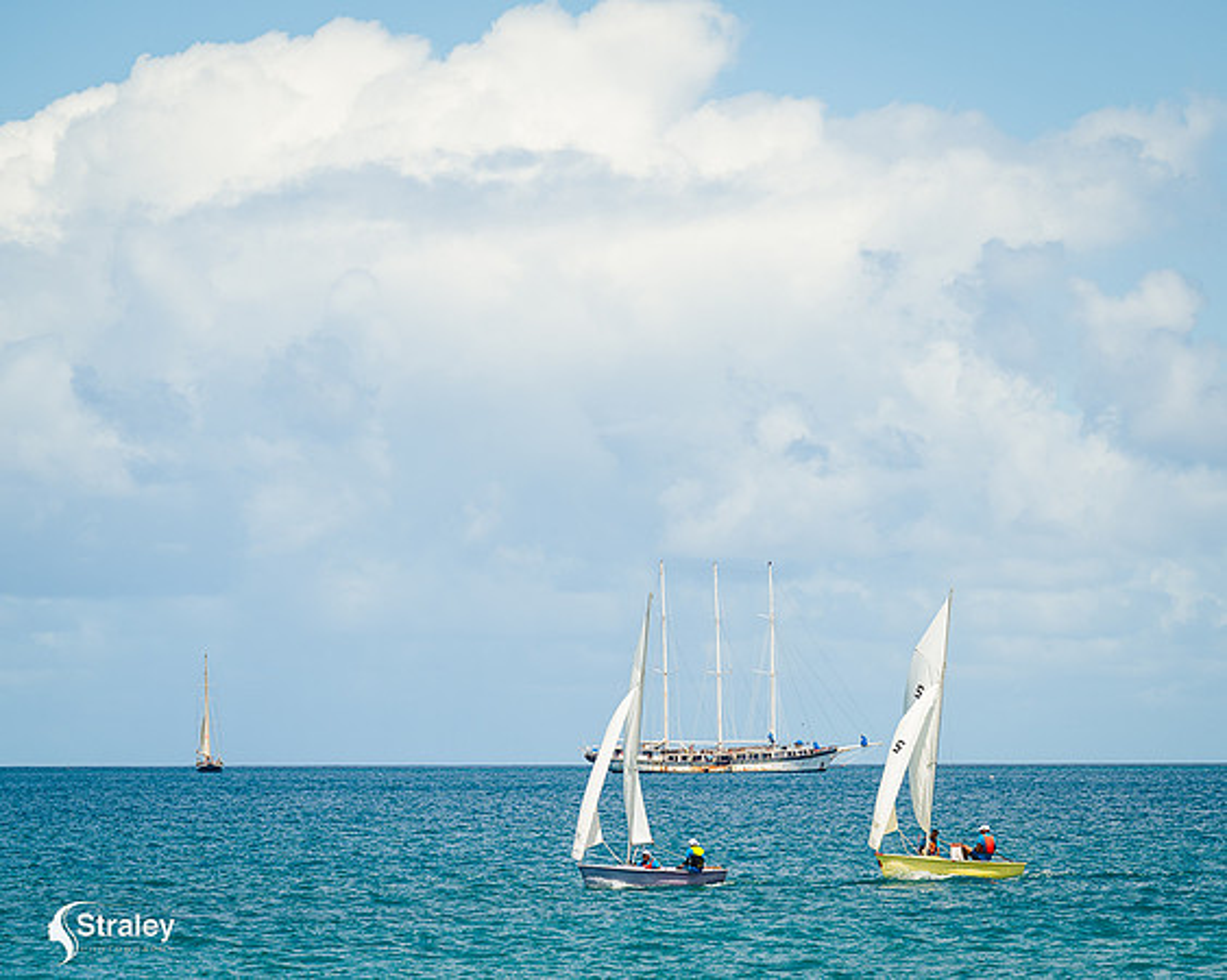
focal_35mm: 253
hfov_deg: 7.6
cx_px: 673
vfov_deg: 6.1
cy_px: 538
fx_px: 9188
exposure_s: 1/320
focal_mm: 200
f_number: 6.3
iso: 64
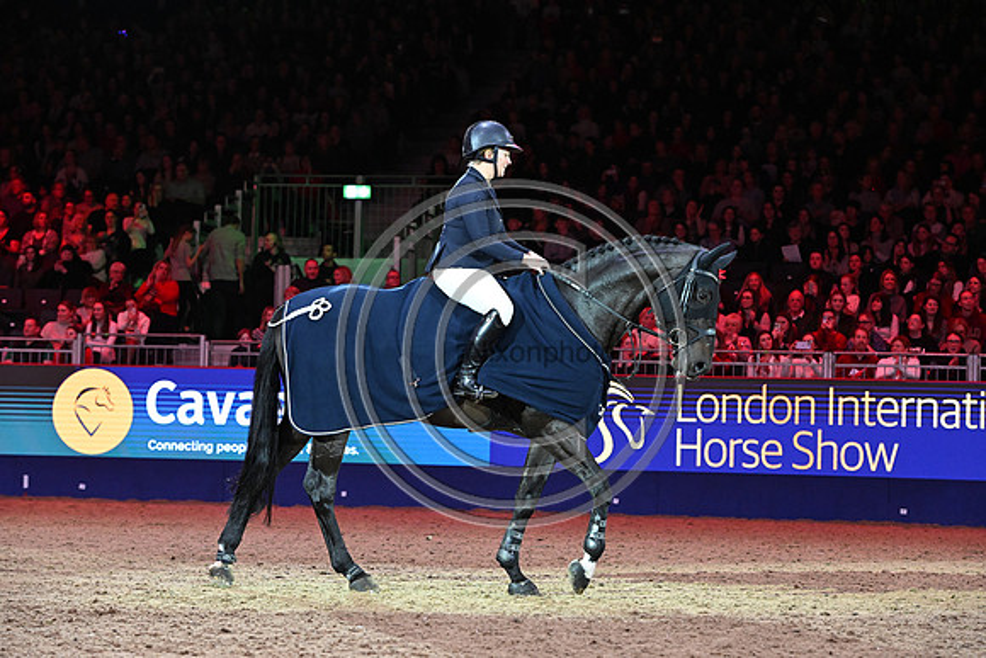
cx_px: 493
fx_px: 3178
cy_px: 329
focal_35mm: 116
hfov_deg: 17.6
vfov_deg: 11.8
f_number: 5
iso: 6400
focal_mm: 116
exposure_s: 1/800
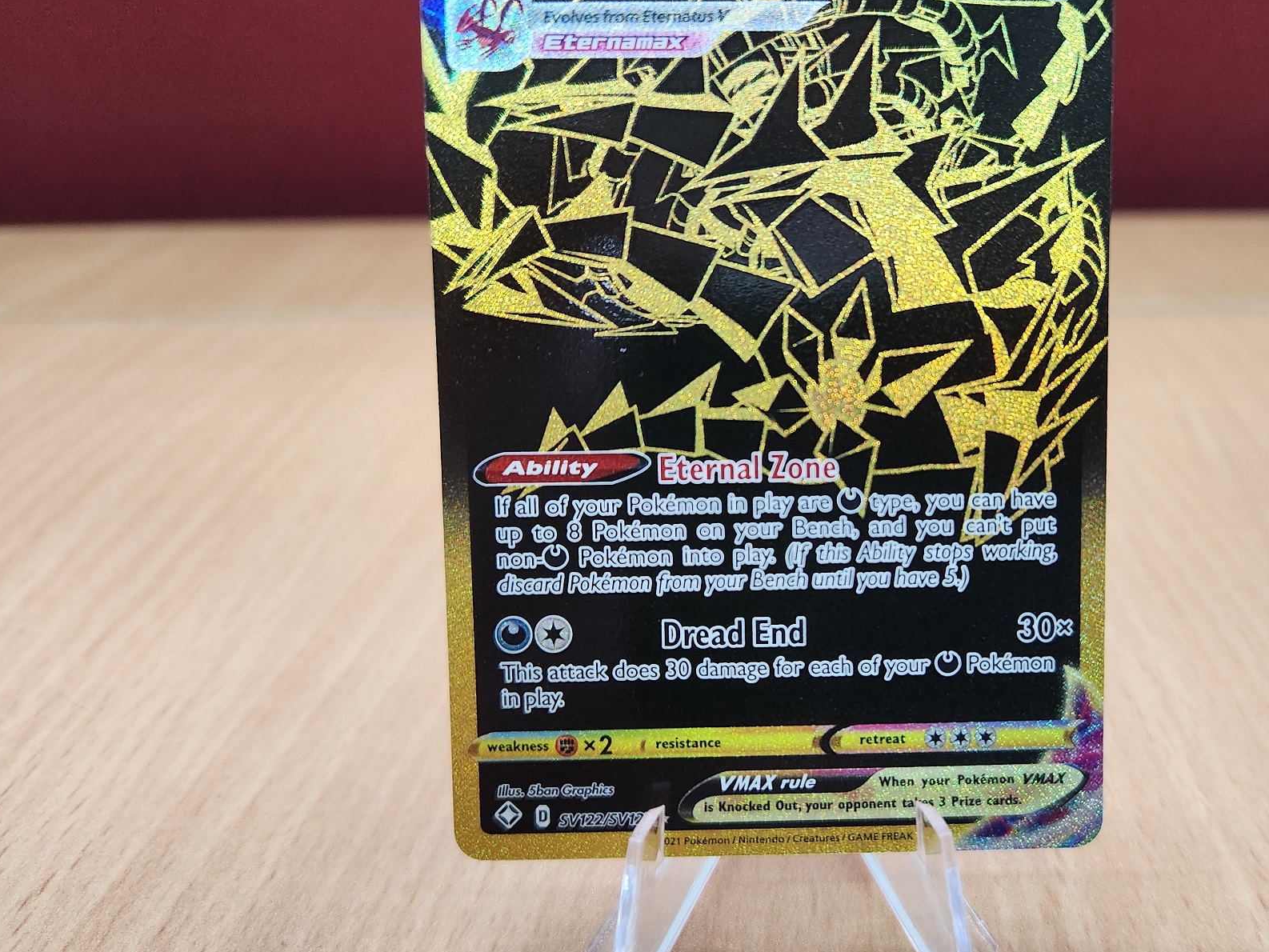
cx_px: 777
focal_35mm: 29
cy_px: 482
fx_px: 1063
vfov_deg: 48.2
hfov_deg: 61.0
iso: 640
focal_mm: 5.4
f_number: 1.8
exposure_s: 1/120
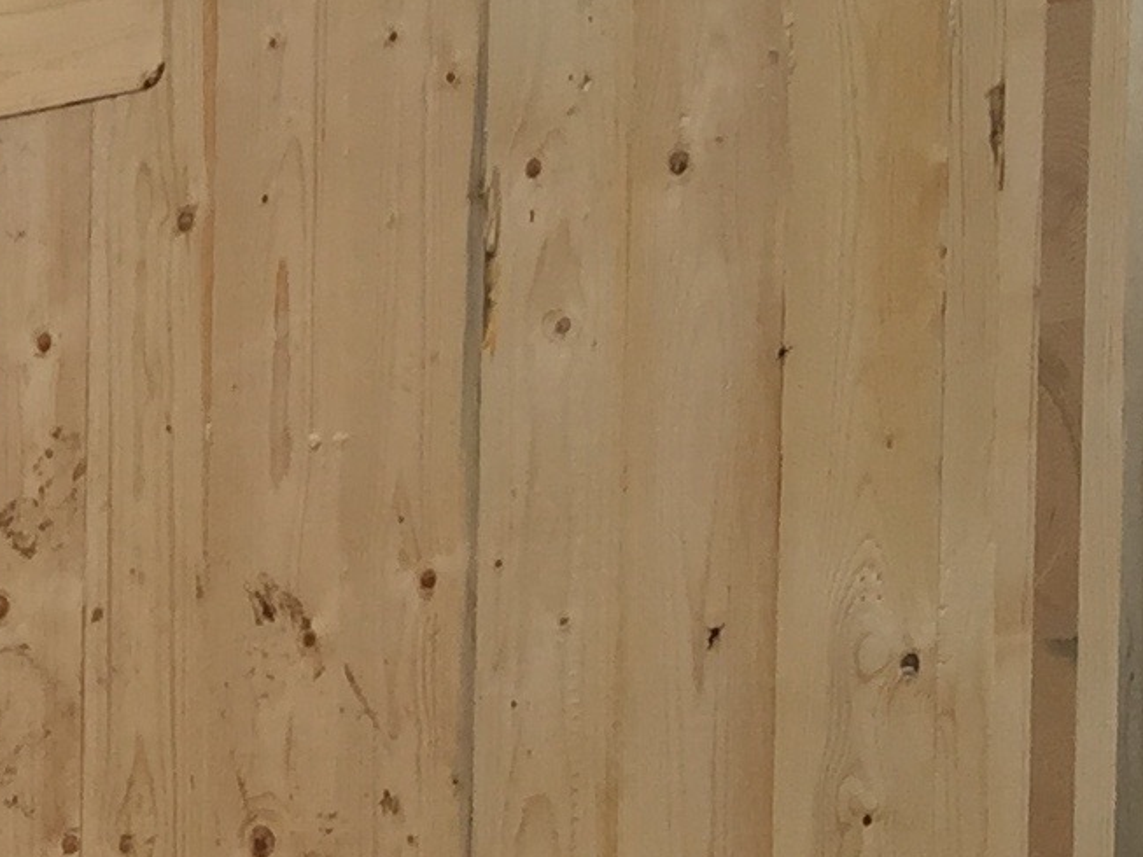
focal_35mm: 145
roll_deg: -1.4
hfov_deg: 12.5
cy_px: 1266
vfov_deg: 9.9
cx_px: -866
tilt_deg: -0.6
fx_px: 4789
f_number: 2.2
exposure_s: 1/100
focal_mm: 4.15
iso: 32
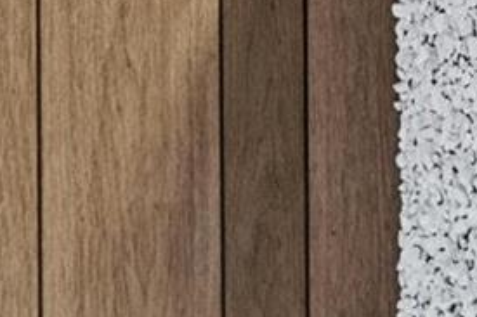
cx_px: 1209
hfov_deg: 13.7
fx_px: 1231
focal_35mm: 93
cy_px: -445
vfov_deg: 11.9
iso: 400
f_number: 8
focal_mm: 8
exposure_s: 2
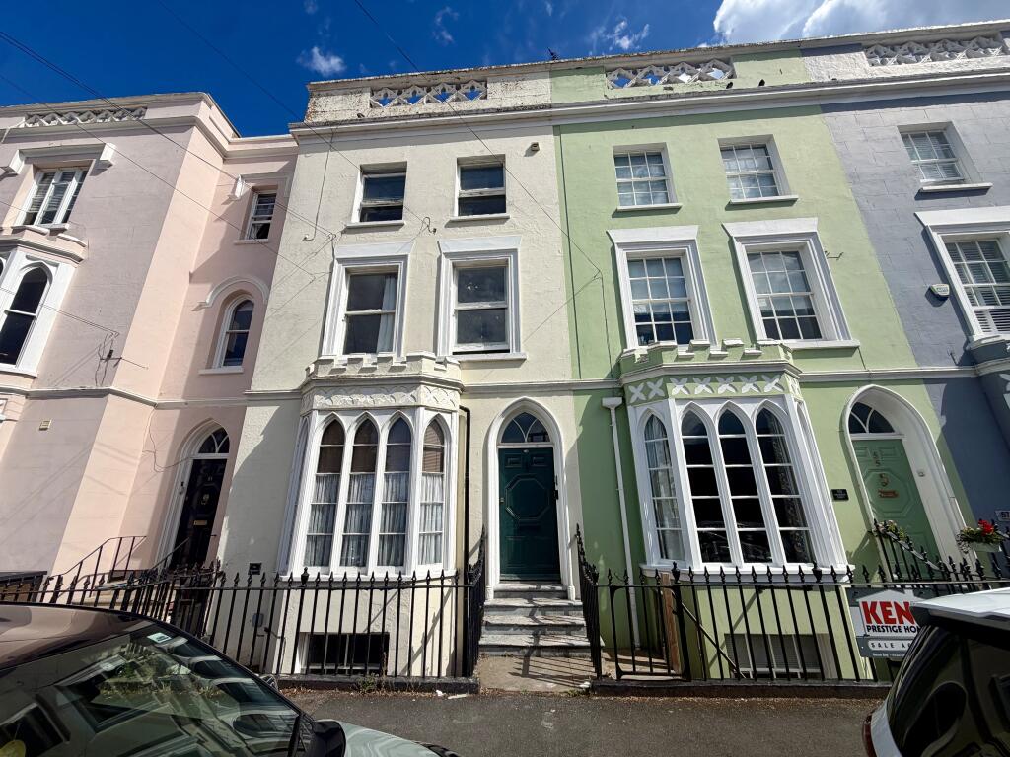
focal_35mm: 14
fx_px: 408
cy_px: 378
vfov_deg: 85.7
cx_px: 505
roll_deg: +0.4
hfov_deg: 102.1
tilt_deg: +19.2
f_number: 2.2
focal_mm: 2.22
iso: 20
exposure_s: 1/1464
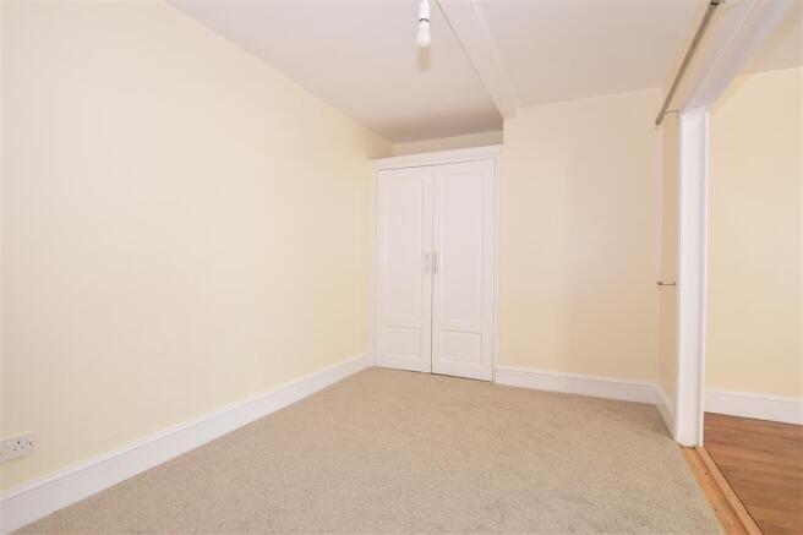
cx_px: 402
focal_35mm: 16
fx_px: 368
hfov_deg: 95.0
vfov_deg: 72.0
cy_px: 268
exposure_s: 1/3
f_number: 5.6
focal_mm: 11
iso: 400
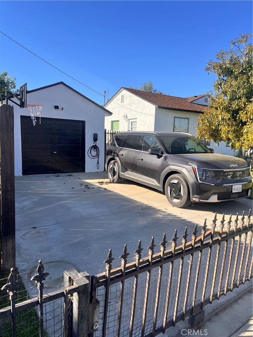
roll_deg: -1.3
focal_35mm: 26
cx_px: 126
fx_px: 253
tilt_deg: -6.1
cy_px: 168
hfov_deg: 53.1
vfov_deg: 67.3
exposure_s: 1/2008
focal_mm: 5.7
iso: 50
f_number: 1.5
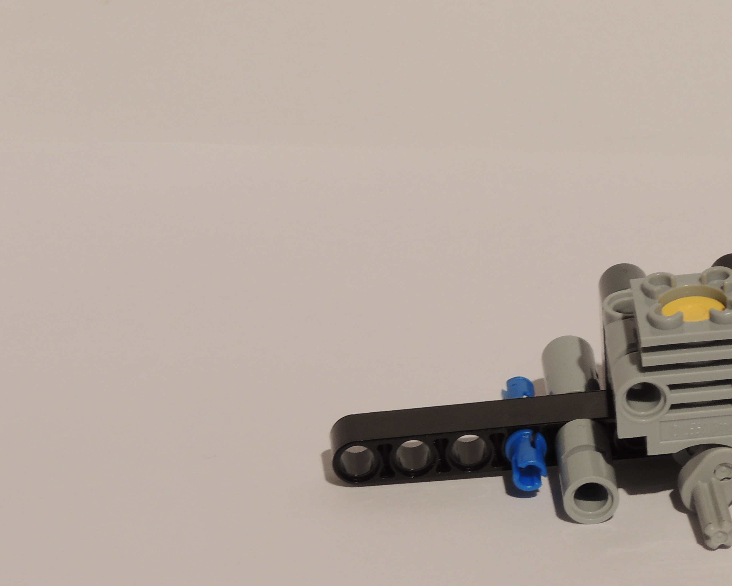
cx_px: 594
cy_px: 378
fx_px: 4744
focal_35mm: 219
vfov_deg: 7.1
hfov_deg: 8.8
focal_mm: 24
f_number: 6.8
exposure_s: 1/2.5
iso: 100
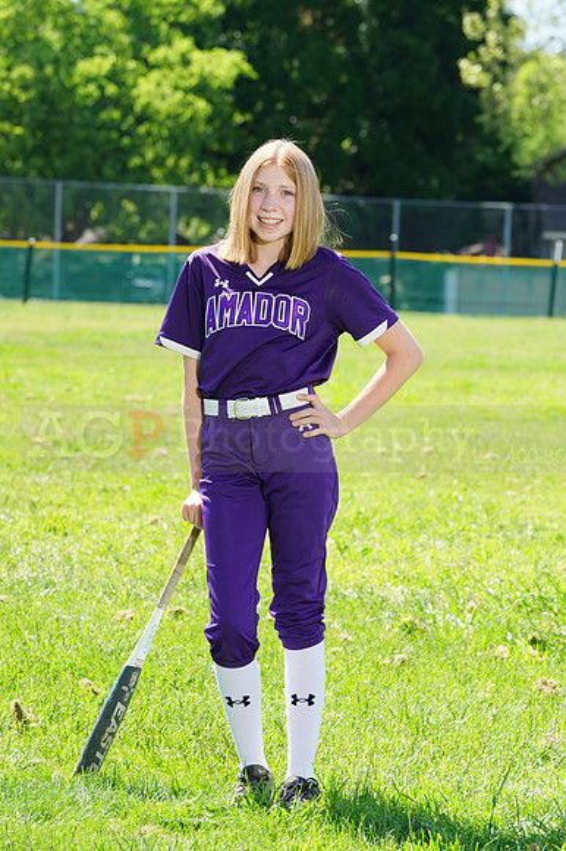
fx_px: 4321
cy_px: 426
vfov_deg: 11.2
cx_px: 283
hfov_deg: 7.5
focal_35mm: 183
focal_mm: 183
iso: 200
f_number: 10
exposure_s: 1/160
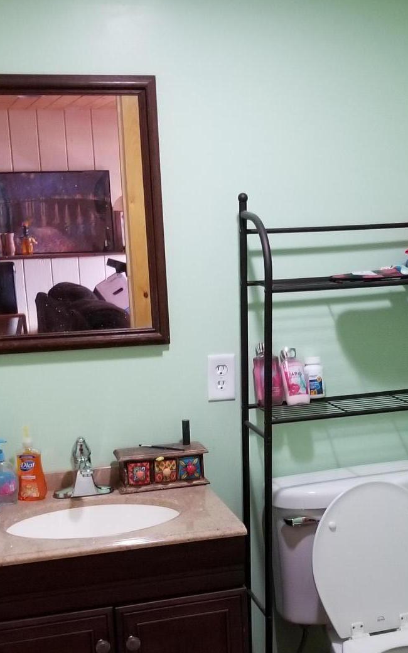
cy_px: 482
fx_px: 943
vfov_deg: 37.3
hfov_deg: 24.4
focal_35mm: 53
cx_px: 253
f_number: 1.7
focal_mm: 4.25
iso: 200
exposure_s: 1/10
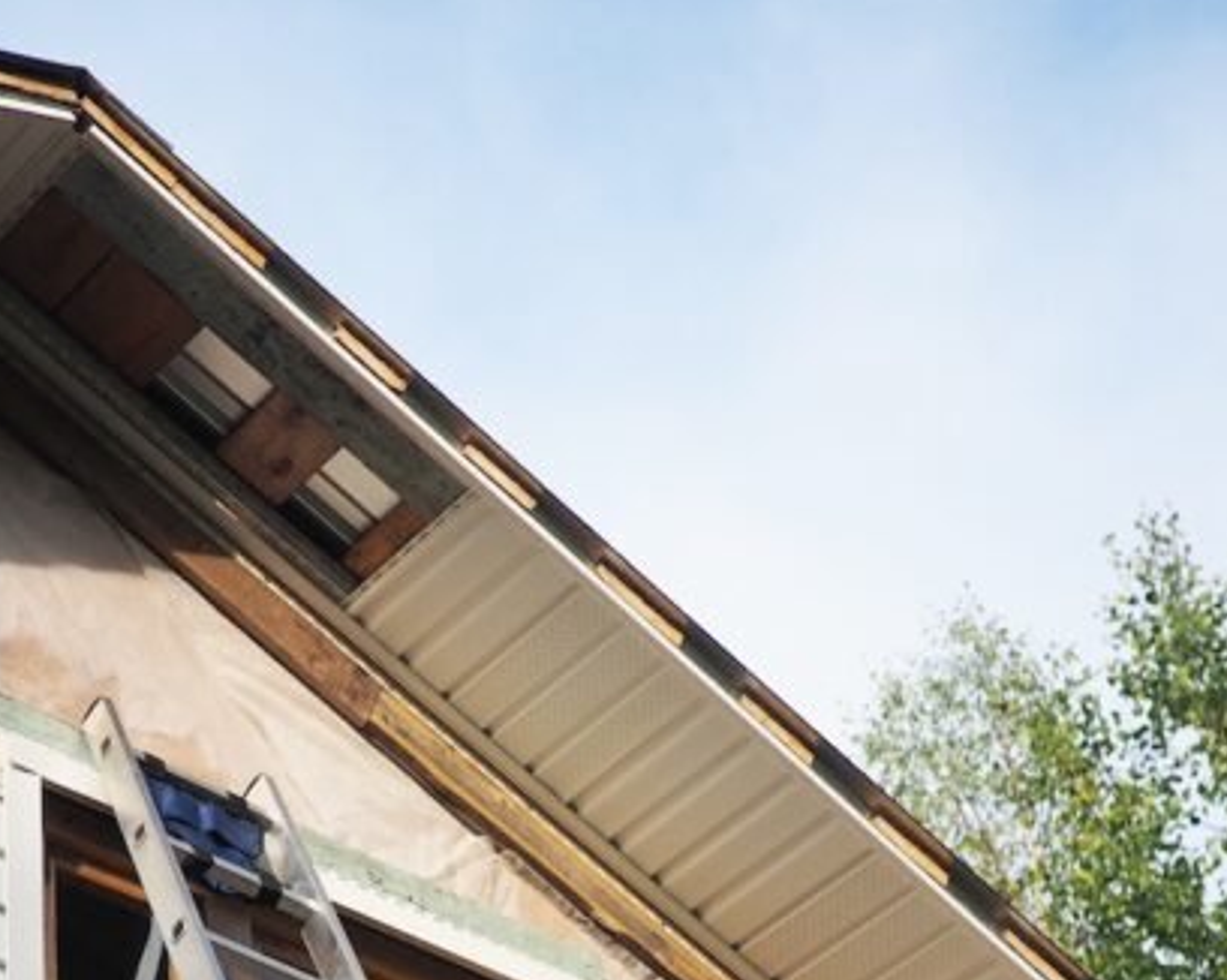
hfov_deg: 19.4
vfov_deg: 15.5
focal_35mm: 98
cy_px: 893
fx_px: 3557
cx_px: 289
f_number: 1.7
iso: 200
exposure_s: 1/8000
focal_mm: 20
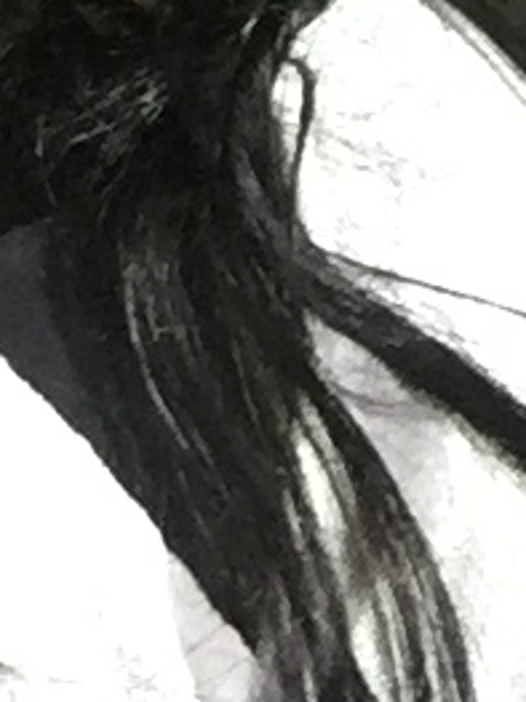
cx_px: -5
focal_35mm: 151
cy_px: -779
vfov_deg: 11.5
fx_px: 3062
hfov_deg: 9.7
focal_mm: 2.65
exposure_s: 1/30
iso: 250
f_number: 2.2
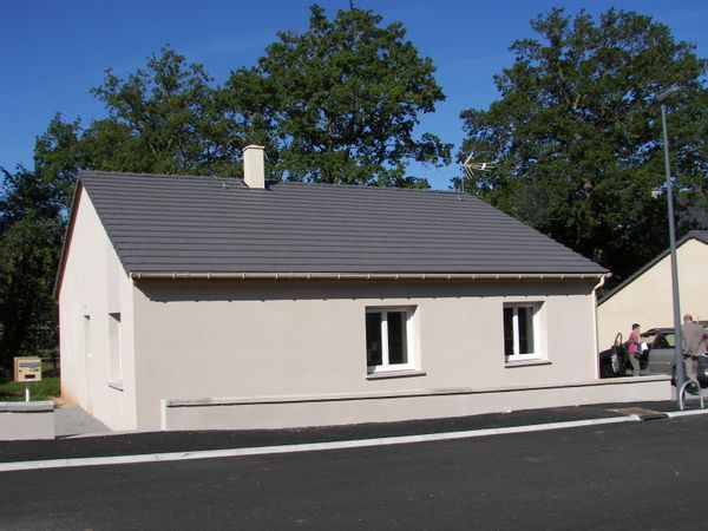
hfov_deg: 51.4
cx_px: 354
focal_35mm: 36
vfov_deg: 39.7
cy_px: 266
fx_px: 736
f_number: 5.6
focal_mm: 6
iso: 64
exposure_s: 1/500
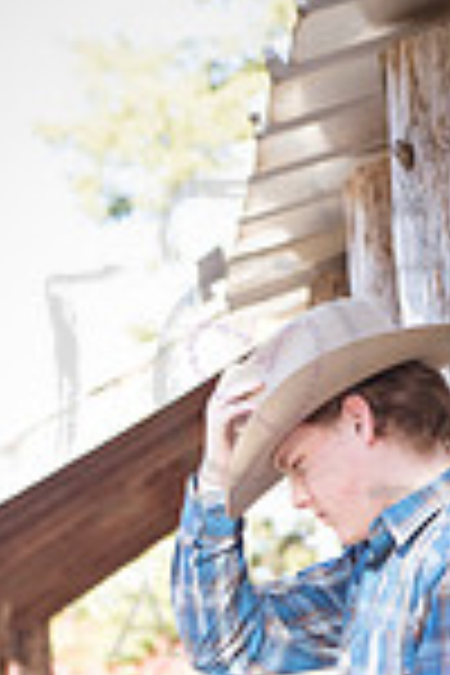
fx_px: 4500
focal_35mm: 240
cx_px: 274
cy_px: 778
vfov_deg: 8.5
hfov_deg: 5.7
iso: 800
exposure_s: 1/500
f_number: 5.6
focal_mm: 80
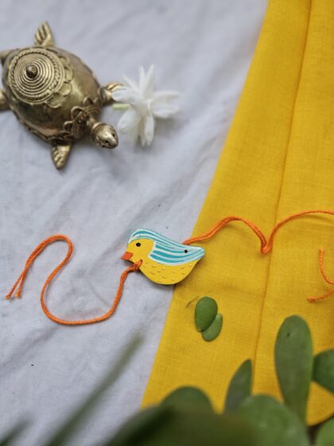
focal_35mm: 23
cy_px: 223
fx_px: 296
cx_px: 167
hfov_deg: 58.9
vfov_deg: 73.9
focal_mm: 5.4
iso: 125
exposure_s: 1/100
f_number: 1.8
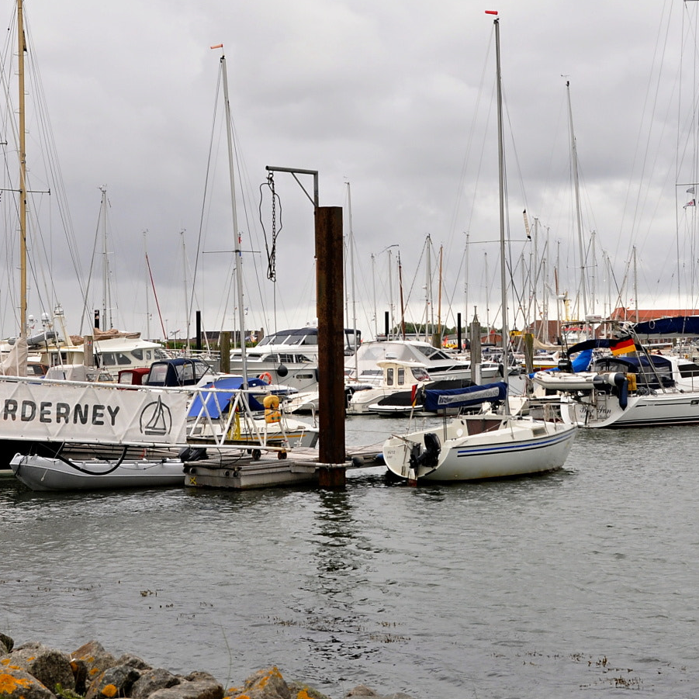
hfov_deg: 21.1
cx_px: 392
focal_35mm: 82
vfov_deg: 21.1
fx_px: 1872
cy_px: 282
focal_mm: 29
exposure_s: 1/100
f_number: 8
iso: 200
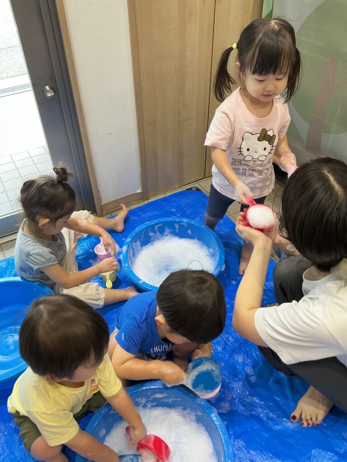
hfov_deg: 48.2
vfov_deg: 61.7
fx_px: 388
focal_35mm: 29
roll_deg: +0.9
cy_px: 231
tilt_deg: -43.7
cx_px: 174
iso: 32
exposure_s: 1/50
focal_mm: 3
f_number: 1.8
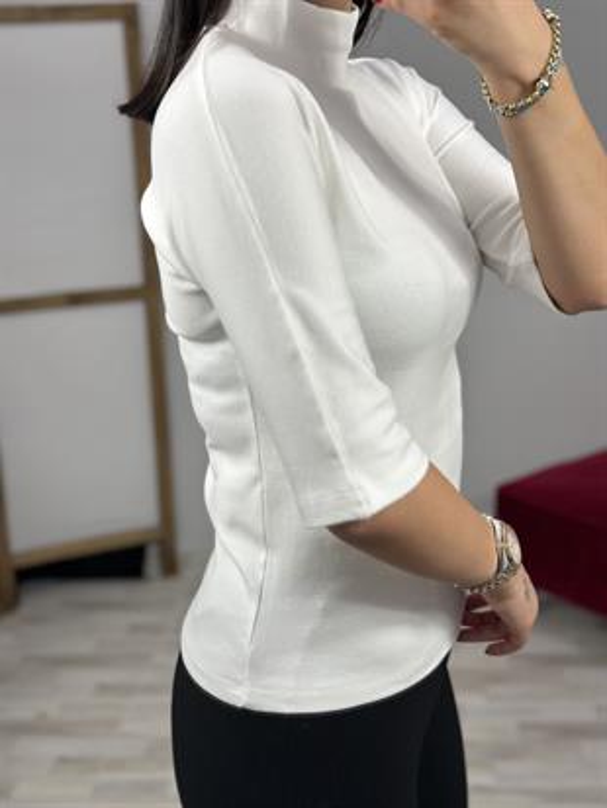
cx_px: 304
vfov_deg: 39.6
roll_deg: +4.9
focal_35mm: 48
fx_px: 1122
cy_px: 404
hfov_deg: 30.3
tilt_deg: -36.3
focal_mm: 6.86
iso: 80
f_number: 1.78
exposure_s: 1/100
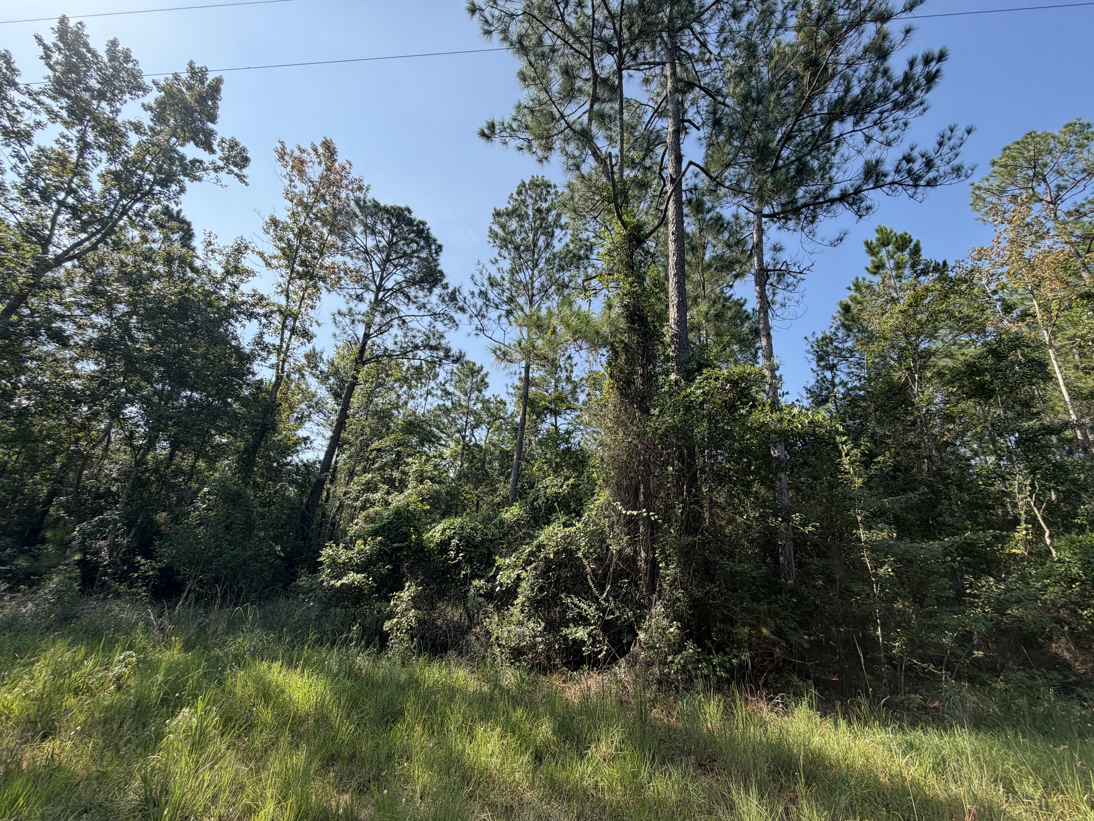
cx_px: 547
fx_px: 442
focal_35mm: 14
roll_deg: -4.5
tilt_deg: +19.8
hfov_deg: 102.1
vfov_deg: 85.7
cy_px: 410
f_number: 2.2
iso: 40
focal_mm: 2.22
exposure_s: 1/701
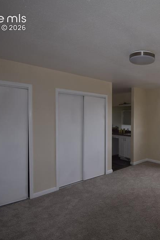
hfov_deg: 49.8
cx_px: 140
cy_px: 121
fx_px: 153
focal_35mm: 23
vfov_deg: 76.1
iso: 140
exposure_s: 1/125
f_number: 5.6
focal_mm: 10
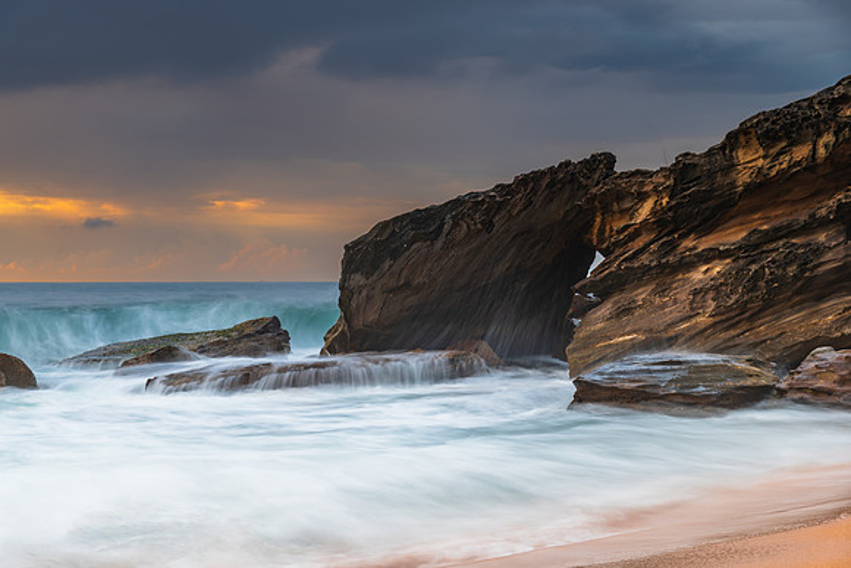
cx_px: 426
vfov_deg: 19.2
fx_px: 1678
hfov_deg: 28.5
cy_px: 284
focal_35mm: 71
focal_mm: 70
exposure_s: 1.6
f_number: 9
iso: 31
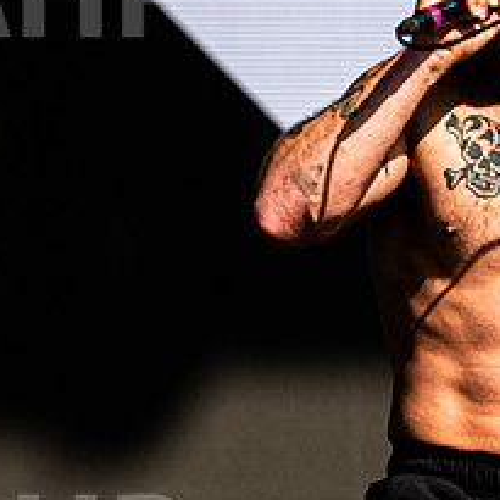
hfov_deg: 2.7
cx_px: 520
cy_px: 112
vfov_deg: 2.7
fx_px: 10655
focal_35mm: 652
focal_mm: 200
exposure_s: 1/3200
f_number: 5.6
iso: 320
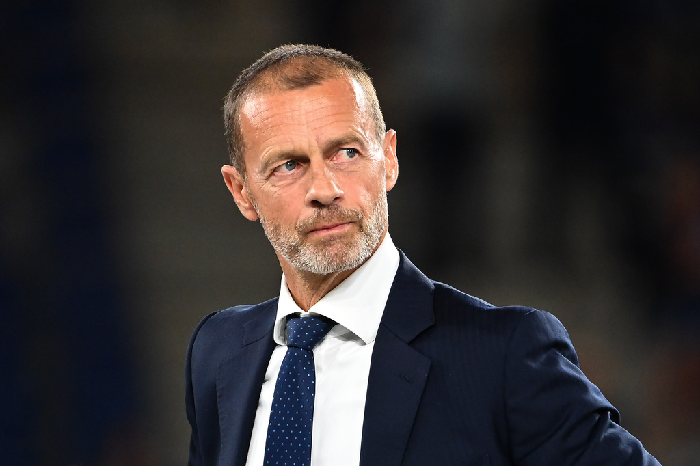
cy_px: 233
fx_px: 10885
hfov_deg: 3.7
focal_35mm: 560
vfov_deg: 2.5
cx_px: 350
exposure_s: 1/640
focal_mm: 560
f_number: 5.6
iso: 5000
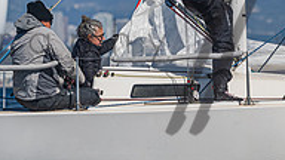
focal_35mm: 694
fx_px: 5245
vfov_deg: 1.7
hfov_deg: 3.1
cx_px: 112
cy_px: -70
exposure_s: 1/8000
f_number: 5
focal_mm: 210
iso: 400
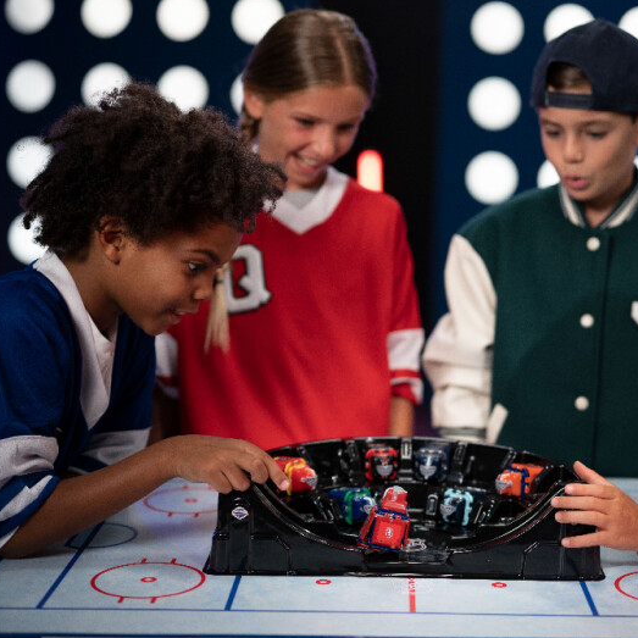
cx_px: 455
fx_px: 1355
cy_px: 323
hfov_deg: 26.2
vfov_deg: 26.5
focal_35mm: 65
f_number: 1.6
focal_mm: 50
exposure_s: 1/500
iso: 500
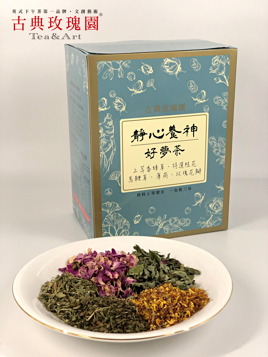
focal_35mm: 52
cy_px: 178
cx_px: 134
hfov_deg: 28.0
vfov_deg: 36.8
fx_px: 537
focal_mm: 6
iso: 160
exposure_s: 1/24
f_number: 2.4
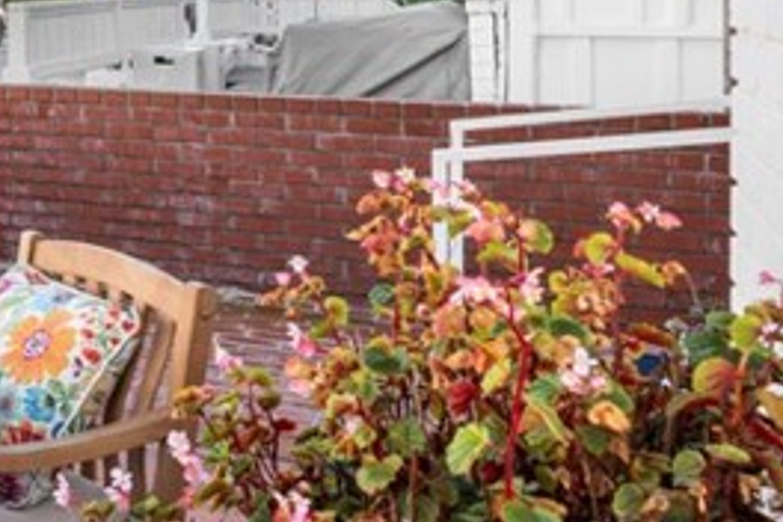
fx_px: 1348
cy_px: -28
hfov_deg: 22.9
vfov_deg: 21.0
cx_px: -519
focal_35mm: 62
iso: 200
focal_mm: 16
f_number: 8
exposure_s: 1/50
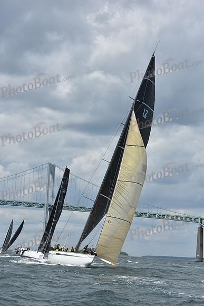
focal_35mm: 102
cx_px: 102
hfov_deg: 13.4
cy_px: 153
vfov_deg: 20.0
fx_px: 866
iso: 250
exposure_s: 1/1000
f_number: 9
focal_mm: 102
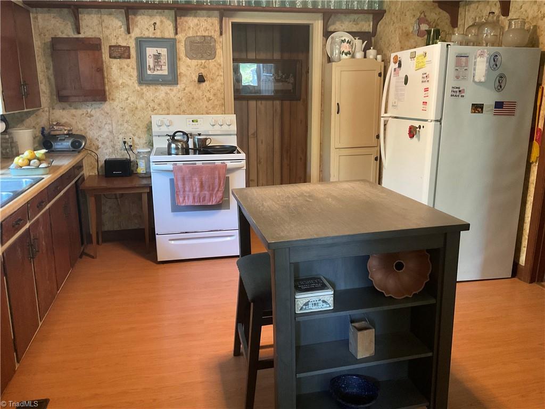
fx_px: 457
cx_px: 272
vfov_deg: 48.2
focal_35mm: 29
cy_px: 204
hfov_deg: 61.7
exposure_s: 1/40
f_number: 1.8
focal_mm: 3
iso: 250
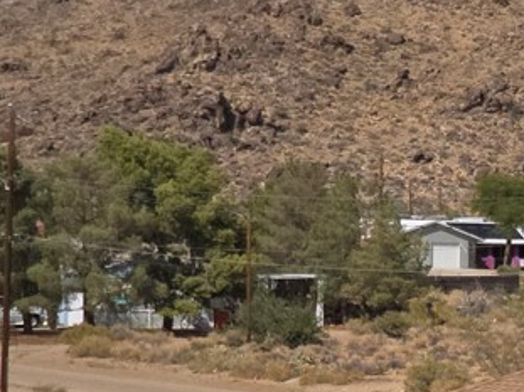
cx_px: 768
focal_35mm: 227
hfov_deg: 8.5
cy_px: 572
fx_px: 3435
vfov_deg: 6.5
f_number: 2.4
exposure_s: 1/5019
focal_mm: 7.9
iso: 50
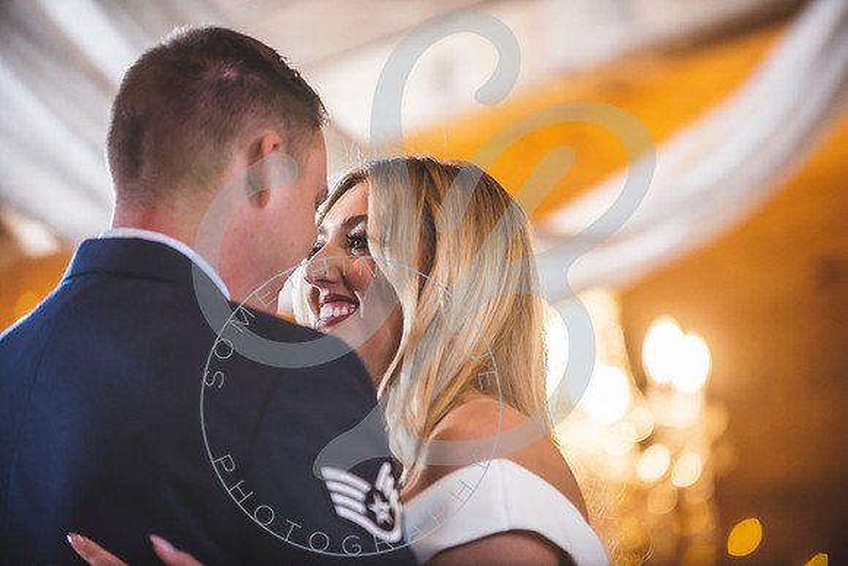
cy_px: 283
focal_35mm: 200
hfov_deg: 10.3
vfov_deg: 6.9
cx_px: 424
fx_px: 4712
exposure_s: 1/200
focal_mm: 200
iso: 1000
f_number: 2.8
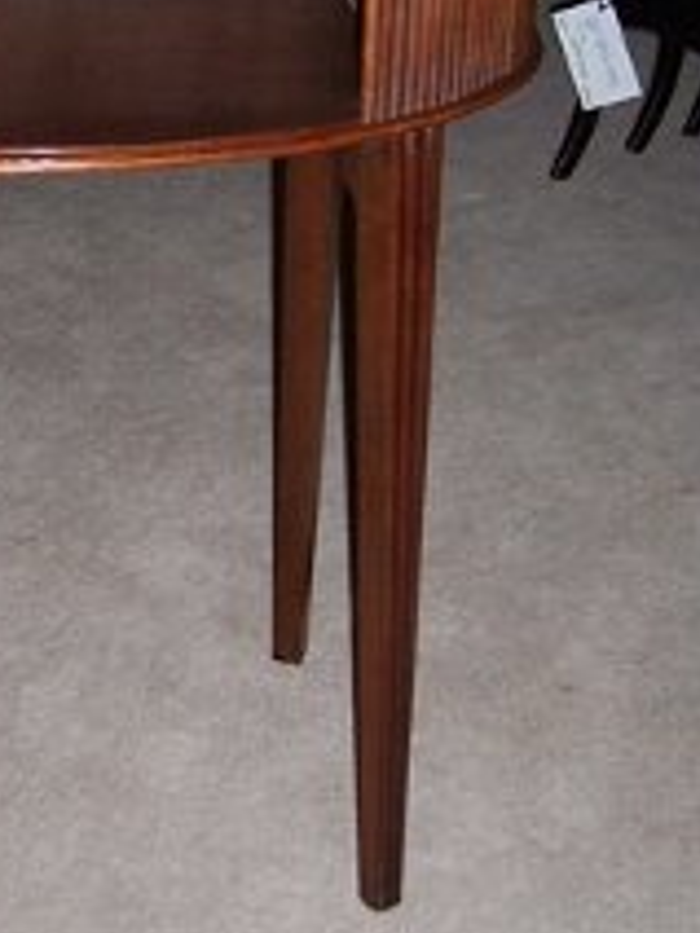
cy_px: 64
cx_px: 194
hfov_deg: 19.0
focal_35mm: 77
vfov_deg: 24.5
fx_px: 2076
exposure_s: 1/60
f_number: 3
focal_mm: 6
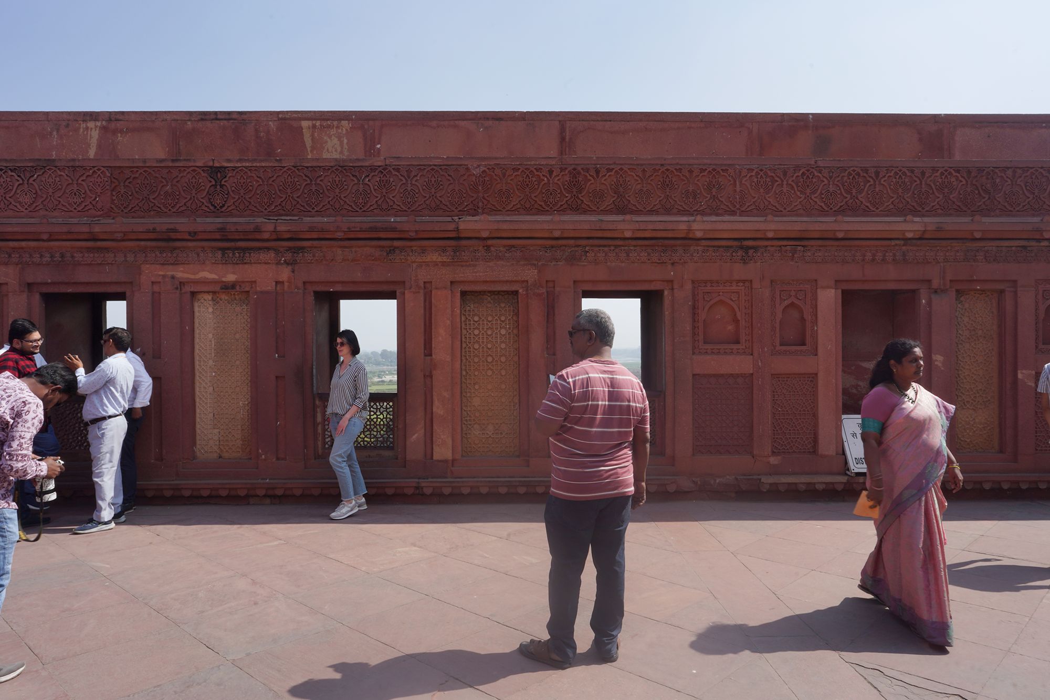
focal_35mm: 24
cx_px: 525
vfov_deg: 53.1
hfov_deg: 73.7
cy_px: 350
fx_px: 700
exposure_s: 1/100
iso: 100
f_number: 20
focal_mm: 24
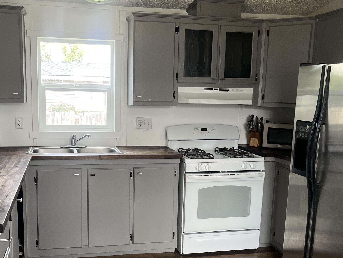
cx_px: 145
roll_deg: -0.5
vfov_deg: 34.9
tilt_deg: -10.9
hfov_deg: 45.6
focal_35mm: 41
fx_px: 406
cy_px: 164
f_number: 1.6
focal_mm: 5.1
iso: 125
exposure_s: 1/120
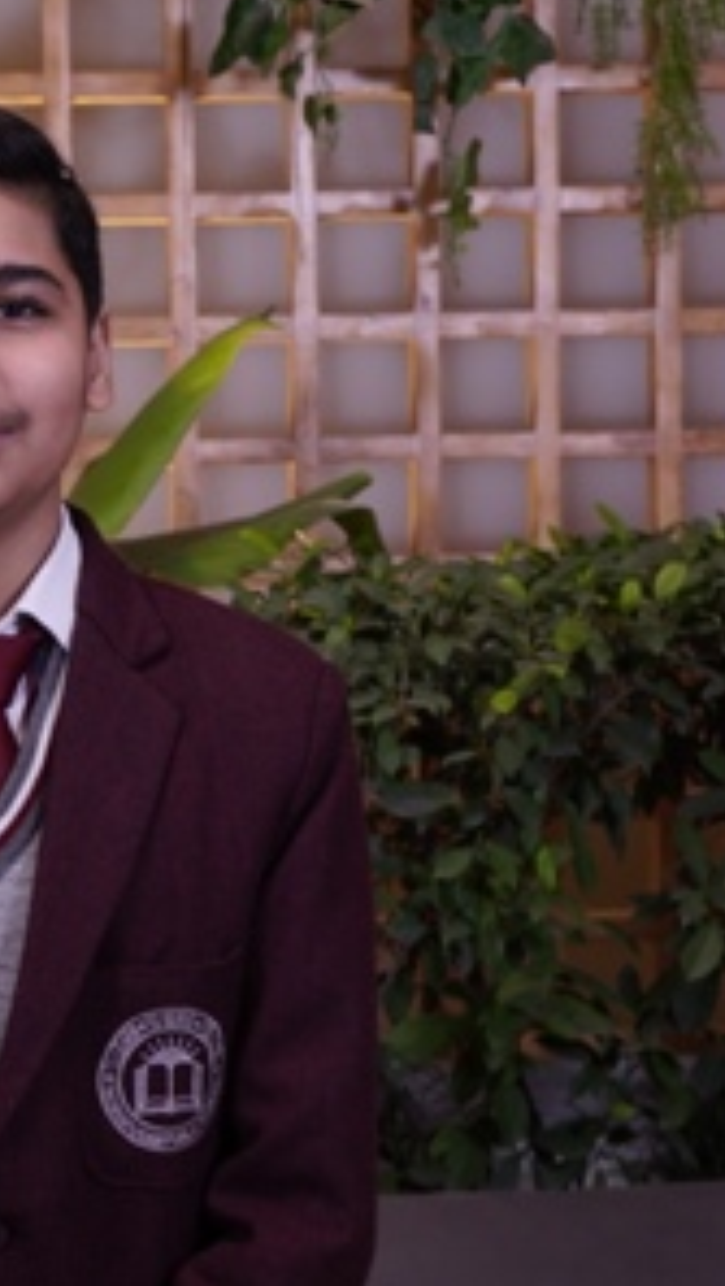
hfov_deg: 15.5
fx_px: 2591
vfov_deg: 27.8
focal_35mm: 76
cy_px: 641
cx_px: -52
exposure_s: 1/125
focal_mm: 32
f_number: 5
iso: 500
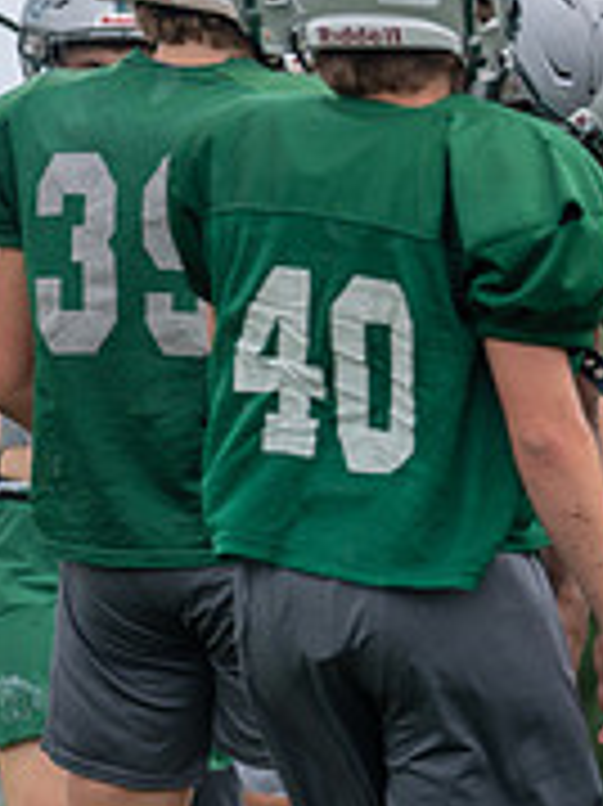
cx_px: 1035
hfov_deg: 2.5
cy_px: 462
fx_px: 13511
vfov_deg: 3.4
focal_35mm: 581
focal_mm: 186
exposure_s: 1/1250
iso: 160
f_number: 3.5
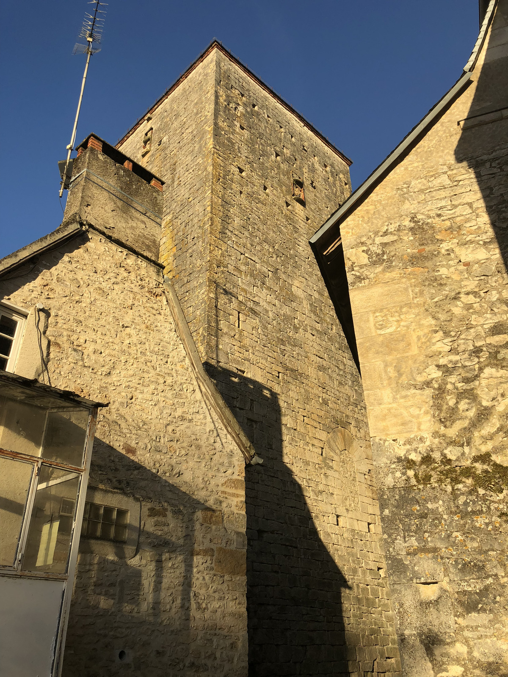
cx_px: 254
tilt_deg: +30.6
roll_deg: +1.8
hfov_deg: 49.7
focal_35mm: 28
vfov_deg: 63.4
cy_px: 338
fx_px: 548
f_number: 1.8
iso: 20
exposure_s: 1/1143
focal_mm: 4
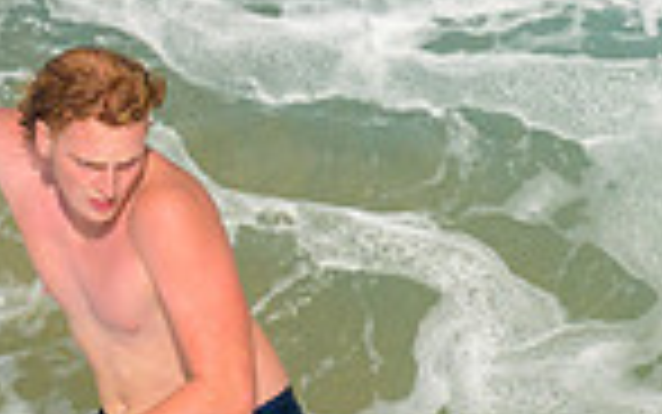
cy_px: 432
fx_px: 58062
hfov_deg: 0.7
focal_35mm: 3217
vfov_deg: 0.4
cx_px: 282
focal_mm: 630
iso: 400
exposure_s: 1/1600
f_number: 11
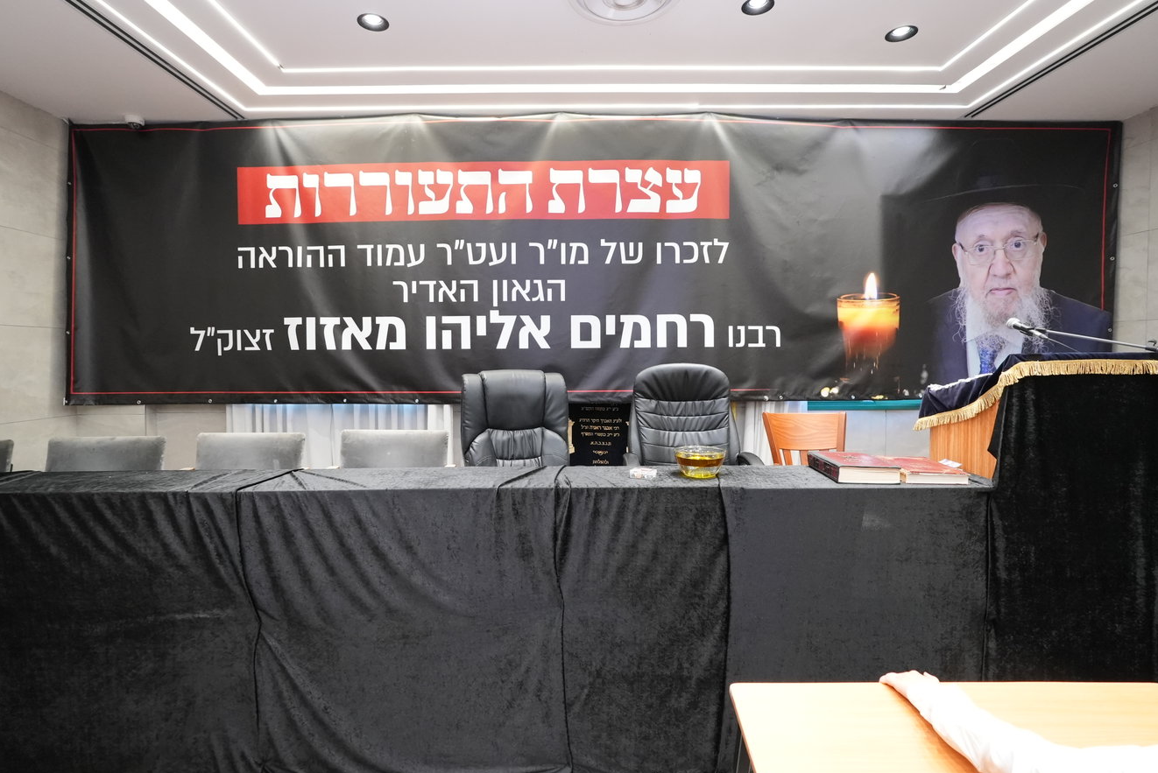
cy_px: 374
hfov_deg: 90.0
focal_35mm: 18
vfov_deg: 67.4
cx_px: 570
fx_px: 579
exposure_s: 1/160
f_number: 6.3
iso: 6400
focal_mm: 17
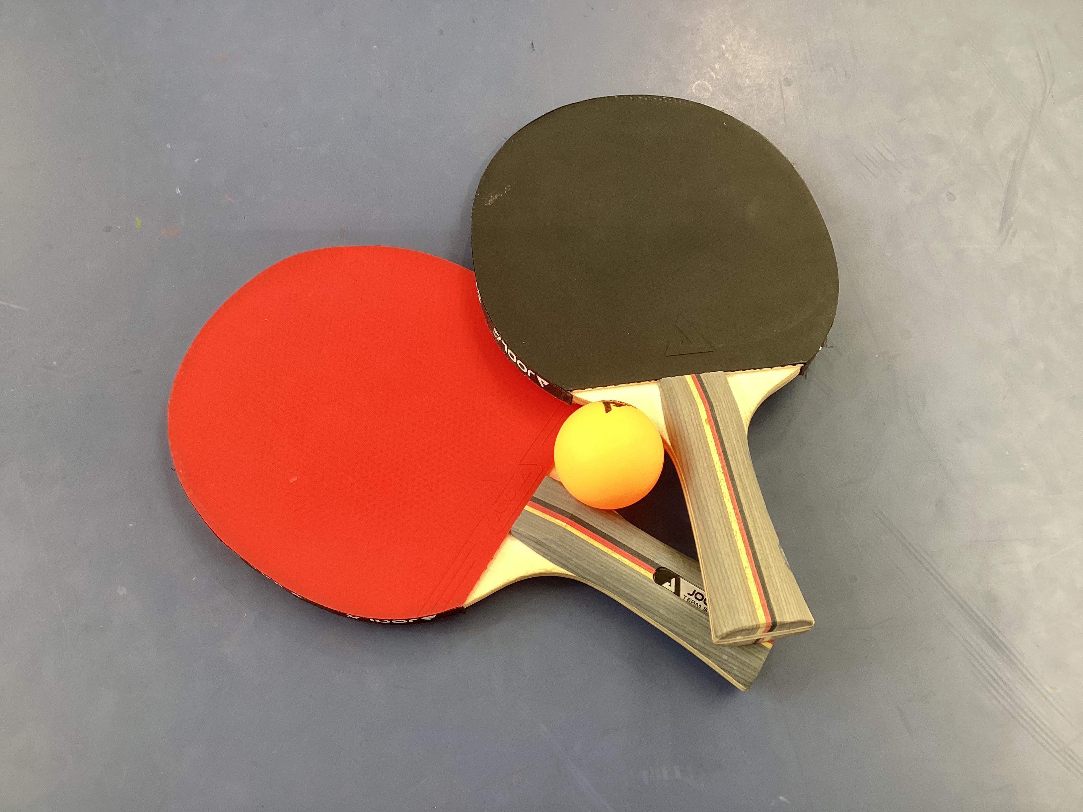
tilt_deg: -68.0
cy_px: 406
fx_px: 970
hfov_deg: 58.4
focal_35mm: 31
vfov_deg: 45.4
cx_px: 542
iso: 80
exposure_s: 1/50
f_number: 2.4
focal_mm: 3.3
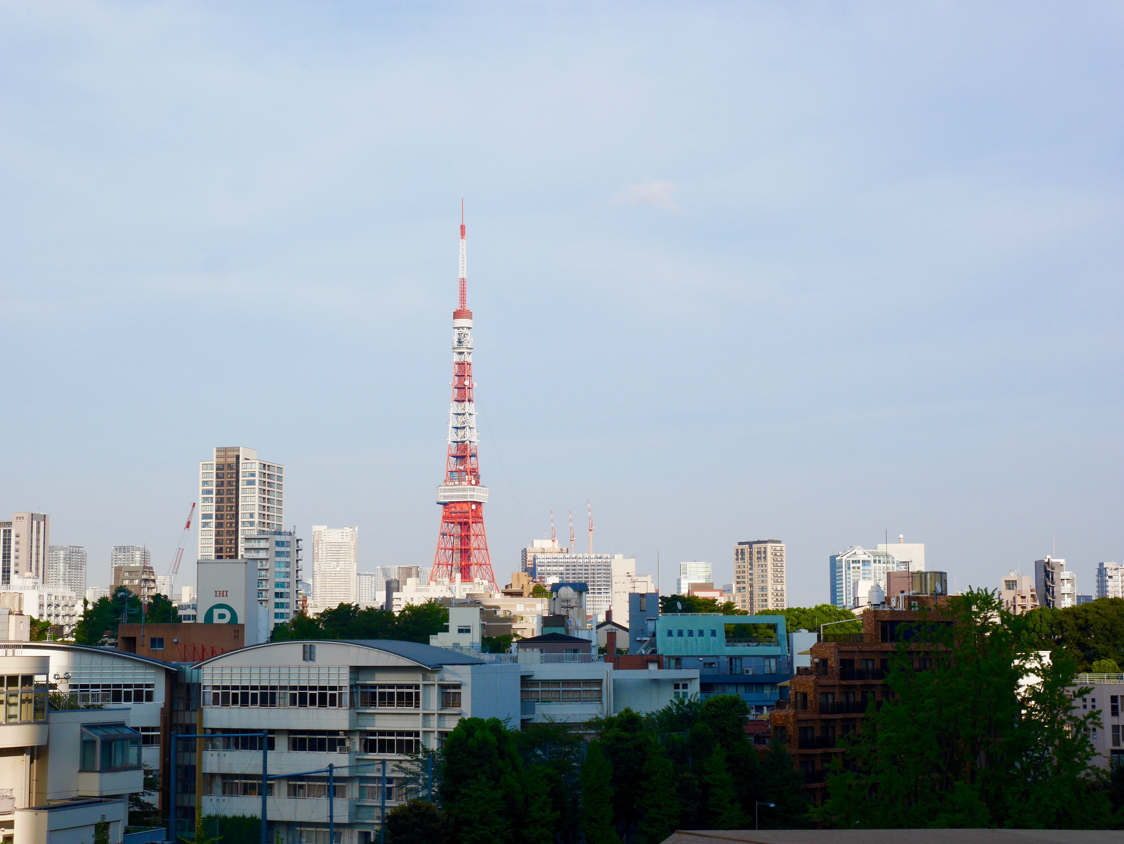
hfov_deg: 30.3
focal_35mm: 64
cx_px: 562
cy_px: 422
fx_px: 2079
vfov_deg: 22.9
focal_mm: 32
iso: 200
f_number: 10
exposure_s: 1/320
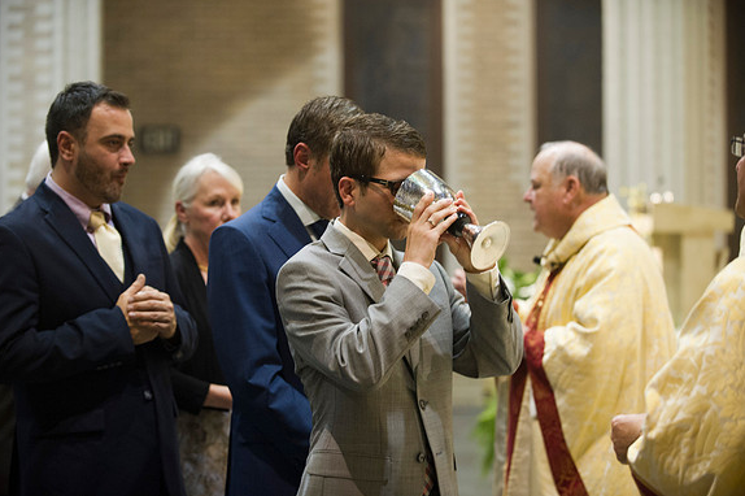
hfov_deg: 21.3
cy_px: 247
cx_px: 370
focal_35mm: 96
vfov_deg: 14.2
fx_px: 1985
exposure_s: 1/60
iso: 2000
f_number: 2.8
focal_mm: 95
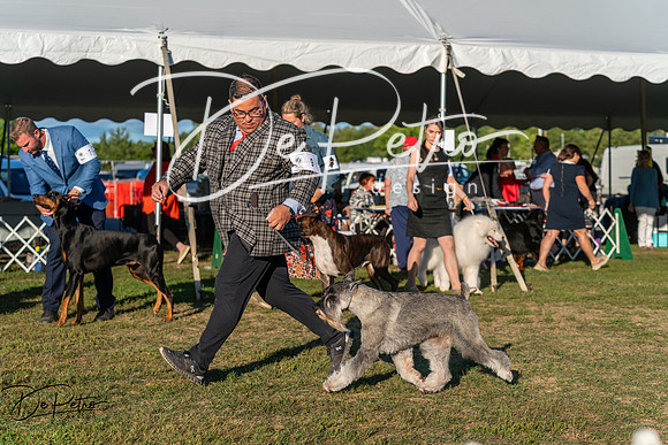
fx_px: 1336
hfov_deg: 28.1
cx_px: 334
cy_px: 222
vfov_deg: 18.9
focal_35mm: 72
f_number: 4.5
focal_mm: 72
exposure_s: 1/1250
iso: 125
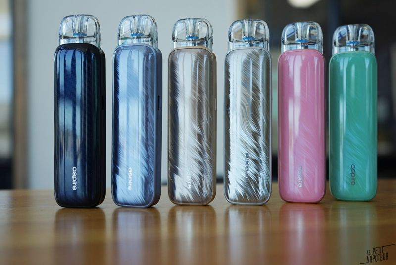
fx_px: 440
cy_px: 132
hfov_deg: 48.4
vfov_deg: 33.5
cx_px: 198
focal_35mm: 40
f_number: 4.5
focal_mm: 40
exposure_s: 1/60
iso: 100
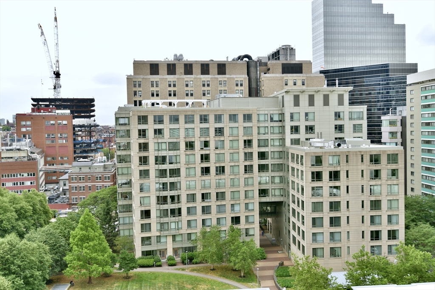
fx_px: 423
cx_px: 218
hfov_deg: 54.4
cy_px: 145
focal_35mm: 35
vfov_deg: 37.9
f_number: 5.6
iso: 100
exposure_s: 1/125
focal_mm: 35
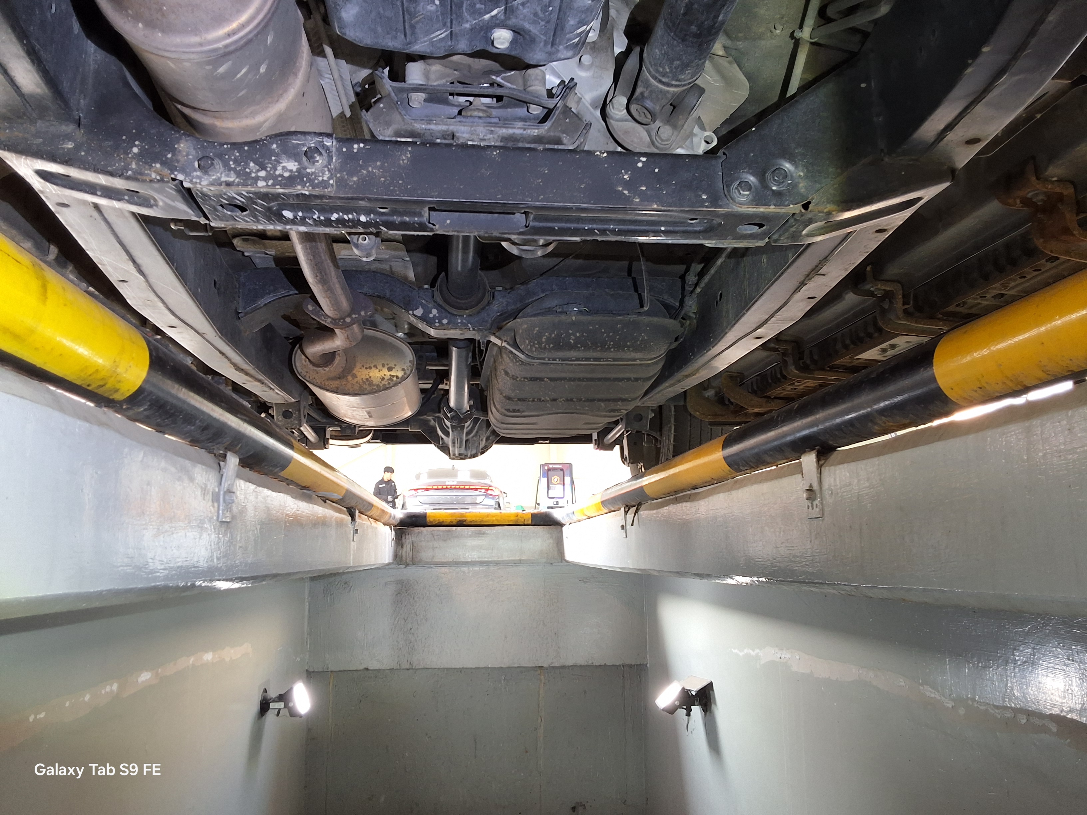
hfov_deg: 63.4
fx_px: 879
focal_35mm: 28
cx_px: 544
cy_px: 408
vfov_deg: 49.7
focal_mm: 2.91
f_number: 1.9
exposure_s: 1/40
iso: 64
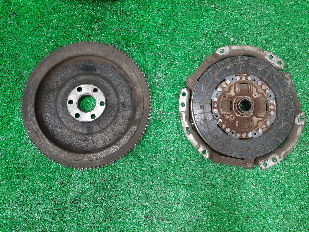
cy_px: 116
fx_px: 232
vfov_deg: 53.1
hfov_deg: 67.3
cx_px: 154
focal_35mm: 26
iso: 137
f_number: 1.7
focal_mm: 3.93
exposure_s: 1/50
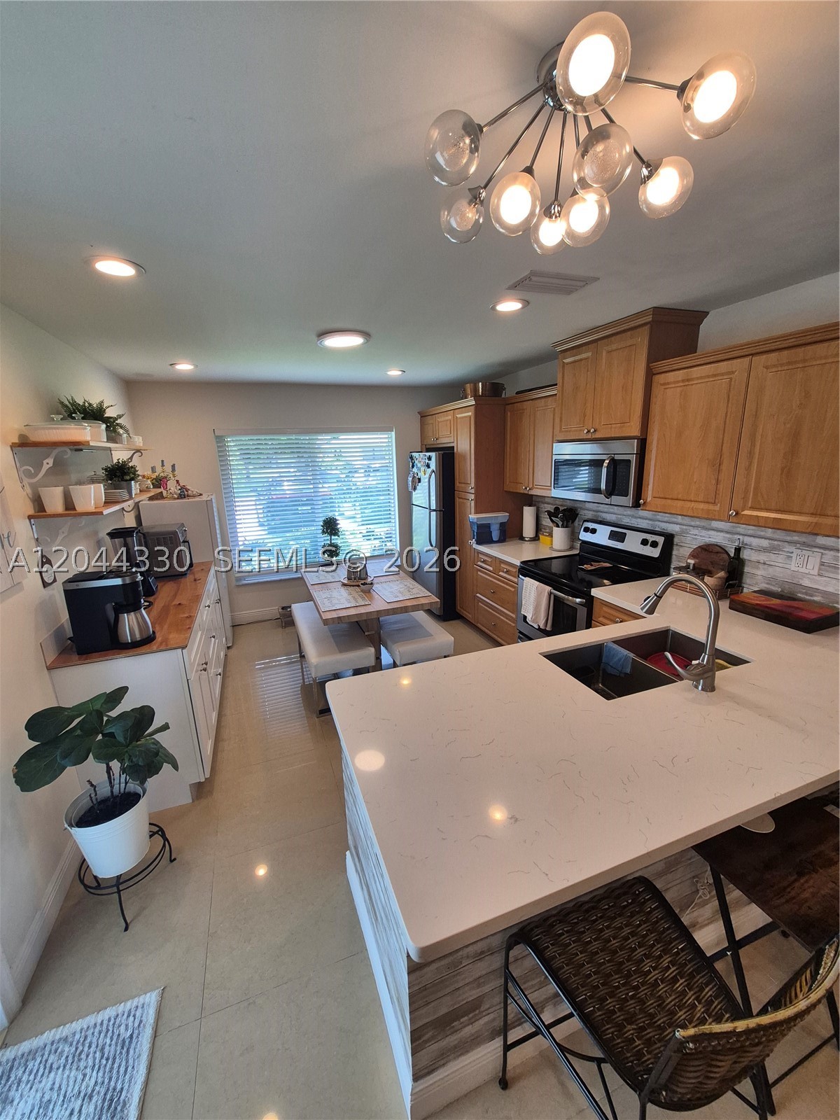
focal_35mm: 13
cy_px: 560
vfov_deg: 106.2
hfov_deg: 89.9
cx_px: 420
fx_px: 421
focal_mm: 1.74
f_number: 2.2
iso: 64
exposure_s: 1/120
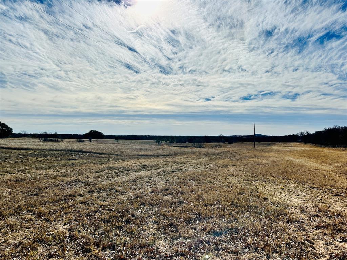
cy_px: 130
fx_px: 241
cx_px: 174
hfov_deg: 71.6
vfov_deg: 56.8
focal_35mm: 24
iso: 80
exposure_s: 1/18519
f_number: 1.78
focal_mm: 6.86
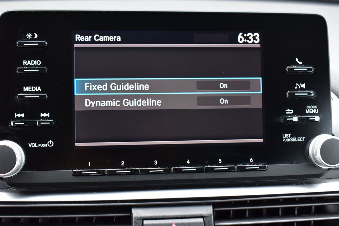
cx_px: 170
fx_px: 480
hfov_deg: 38.9
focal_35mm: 51
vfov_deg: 26.5
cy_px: 113
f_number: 6.3
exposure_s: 1/20
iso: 400
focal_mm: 34
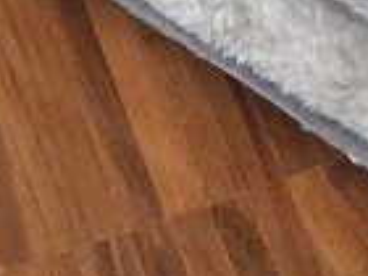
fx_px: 1765
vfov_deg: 8.5
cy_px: -265
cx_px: 523
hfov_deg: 11.5
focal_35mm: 166
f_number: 2.2
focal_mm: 4.15
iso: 40
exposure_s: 1/33
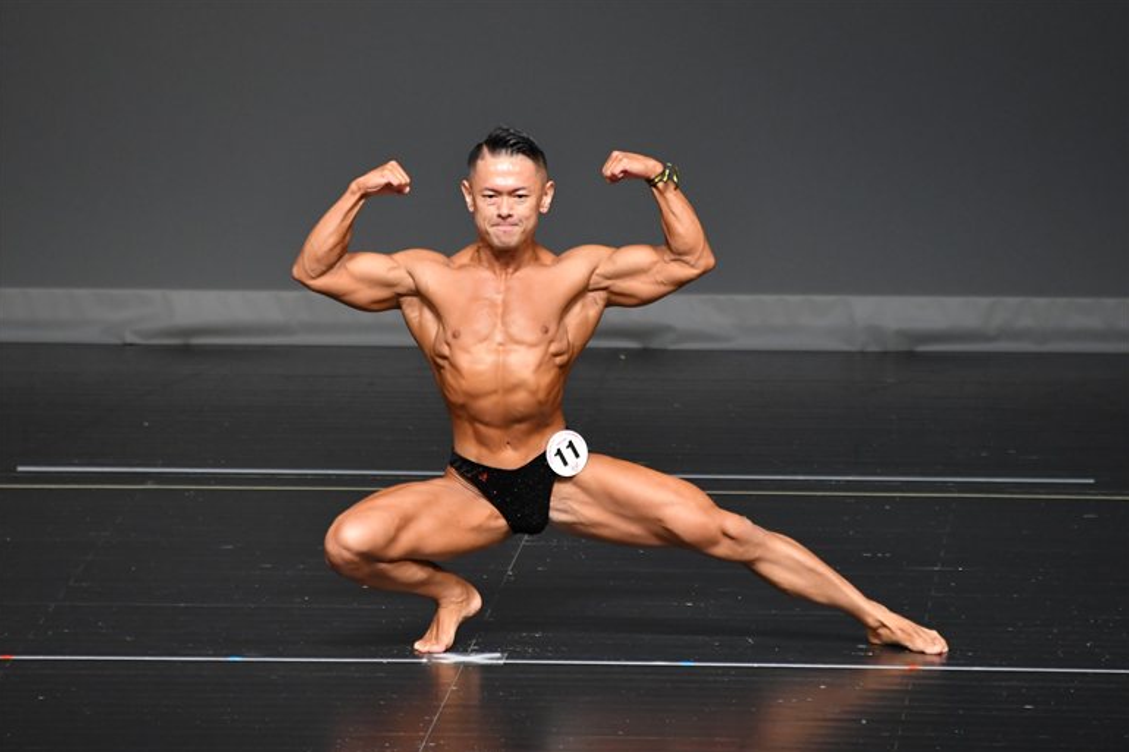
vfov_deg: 3.0
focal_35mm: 453
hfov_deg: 4.6
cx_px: 564
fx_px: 14203
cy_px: 377
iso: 2500
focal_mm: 300
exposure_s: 1/400
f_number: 5.6
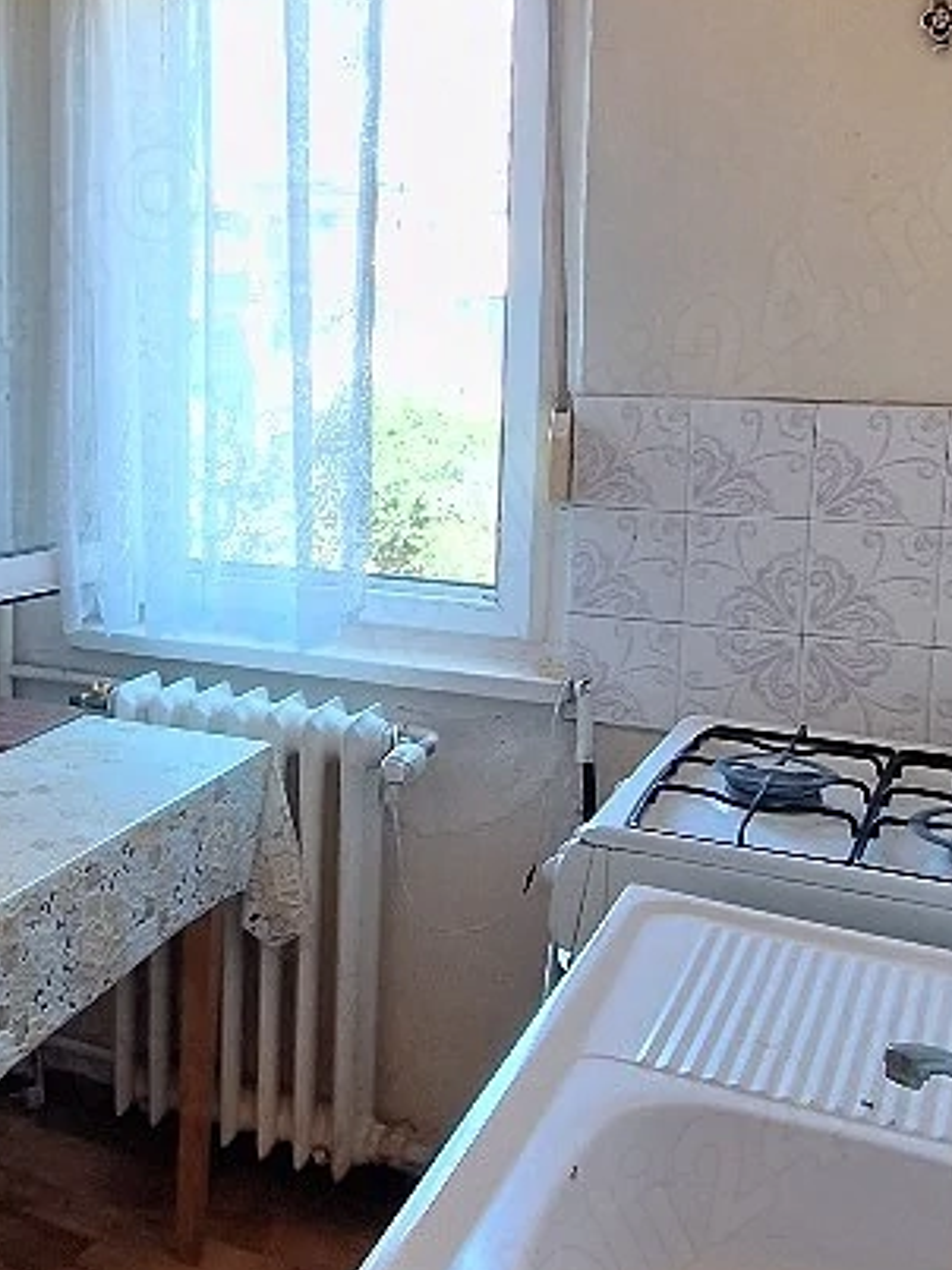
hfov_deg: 31.8
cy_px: 518
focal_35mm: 43
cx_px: 73
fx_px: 1578
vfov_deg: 43.7
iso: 64
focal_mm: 1.74
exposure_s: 1/50
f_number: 2.2
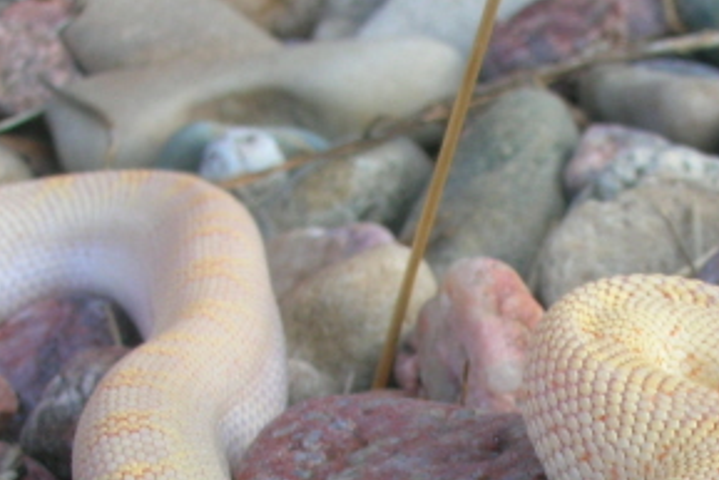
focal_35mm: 106
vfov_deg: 12.7
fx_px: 2118
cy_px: 557
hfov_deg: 19.0
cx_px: 592
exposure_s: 1/36.7
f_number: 5.4
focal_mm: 7.7
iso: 50
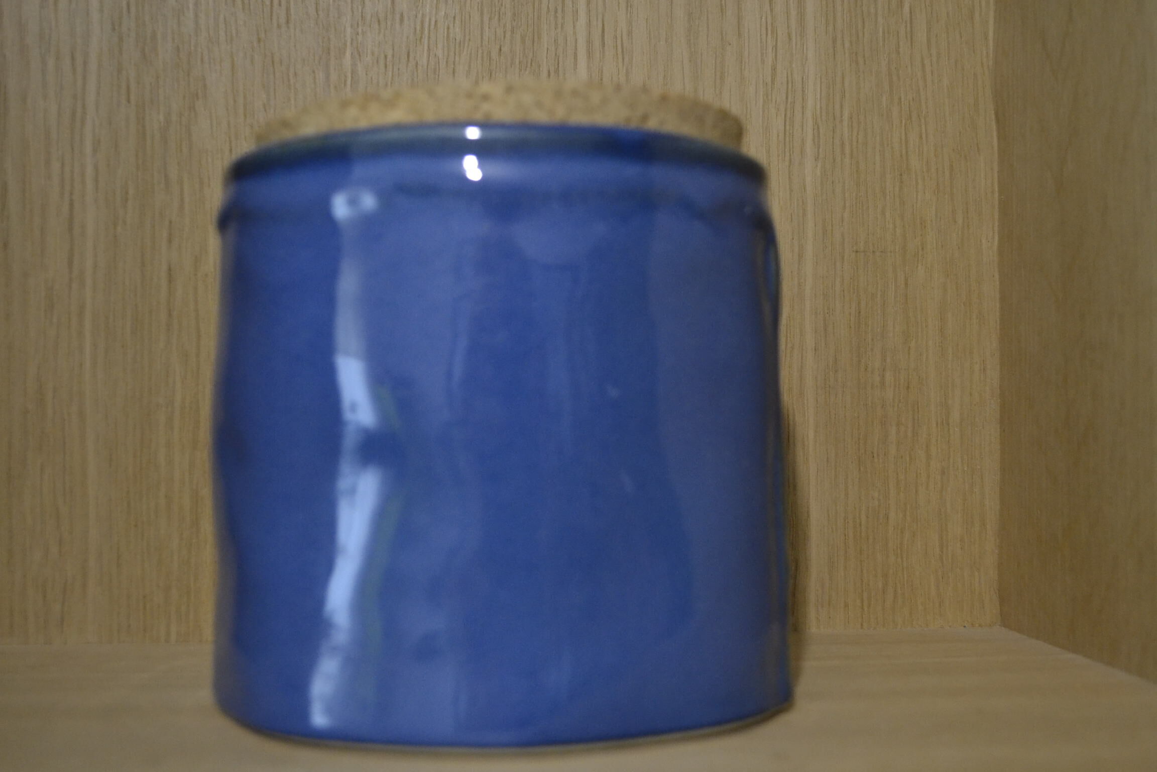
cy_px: 386
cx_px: 578
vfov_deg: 30.8
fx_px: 1398
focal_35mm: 44
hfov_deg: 45.0
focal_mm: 29
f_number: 4.5
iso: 2000
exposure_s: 1/60
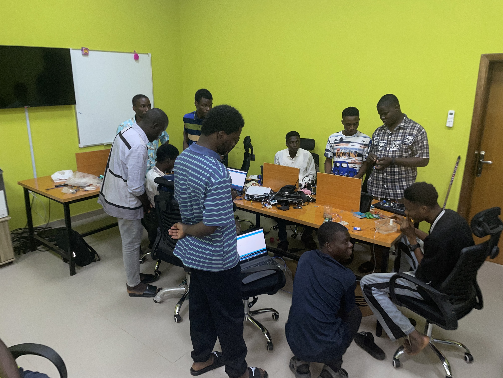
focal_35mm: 26
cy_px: 189
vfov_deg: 53.1
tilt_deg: -15.8
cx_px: 252
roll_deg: -0.5
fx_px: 378
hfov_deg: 67.3
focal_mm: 4.2
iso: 50
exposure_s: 1/17
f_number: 1.6
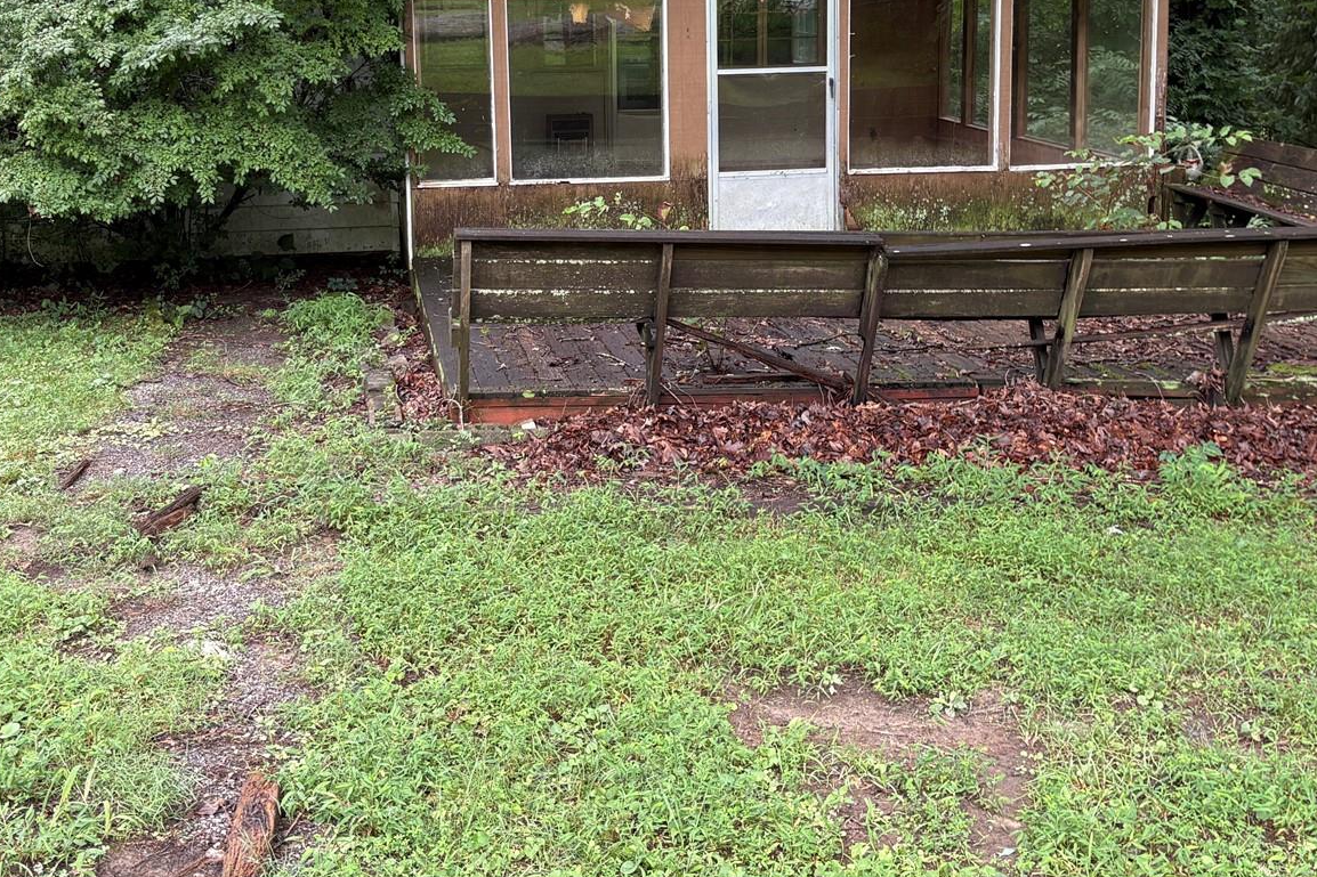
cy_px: 214
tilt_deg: -8.1
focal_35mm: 48
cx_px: 607
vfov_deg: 27.7
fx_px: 1756
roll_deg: +0.9
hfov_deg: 41.1
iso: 50
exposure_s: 1/121
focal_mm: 5.96
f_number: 1.6
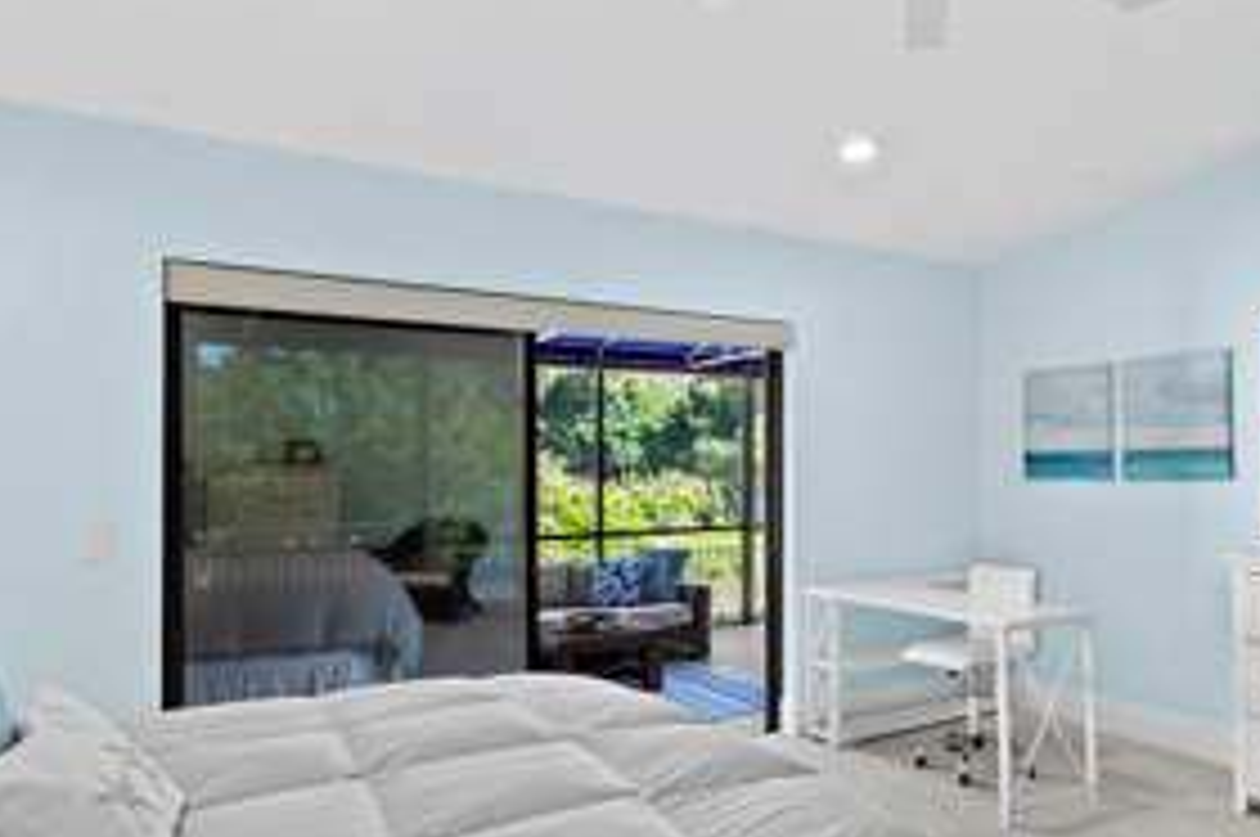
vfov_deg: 51.2
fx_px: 874
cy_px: 432
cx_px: 855
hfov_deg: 69.2
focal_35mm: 25
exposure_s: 1/4
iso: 400
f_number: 7.1
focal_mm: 7
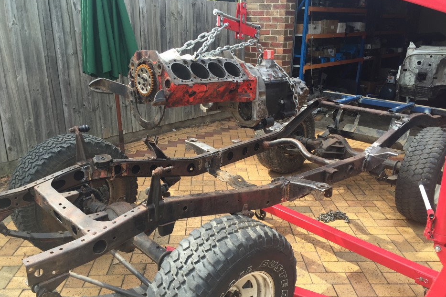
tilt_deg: -20.4
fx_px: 384
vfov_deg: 42.3
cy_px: 157
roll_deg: -1.5
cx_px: 222
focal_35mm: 31
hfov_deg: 60.3
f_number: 2.2
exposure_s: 1/482
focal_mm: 4.15
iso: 32
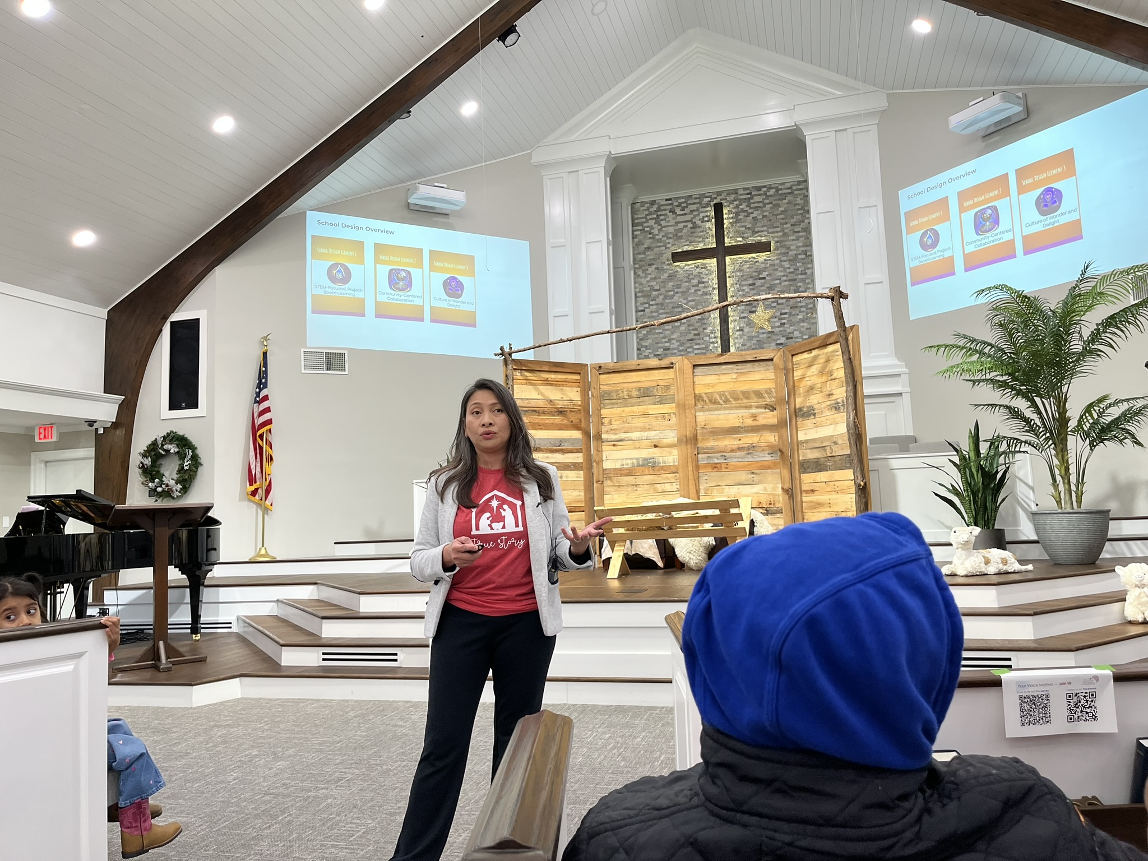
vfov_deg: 53.1
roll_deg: +1.9
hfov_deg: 67.3
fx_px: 862
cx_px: 574
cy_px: 430
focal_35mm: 26
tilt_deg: +6.6
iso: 125
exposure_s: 1/120
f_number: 1.6
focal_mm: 5.1
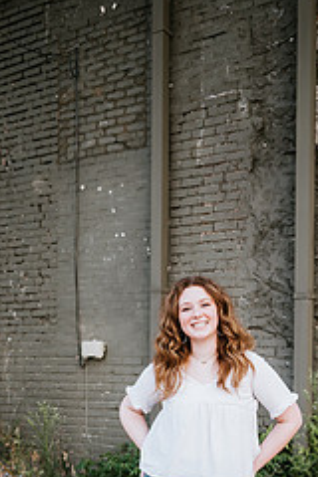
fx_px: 596
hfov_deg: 29.5
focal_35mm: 45
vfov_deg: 41.5
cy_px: 390
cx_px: 231
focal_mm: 24
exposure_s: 1/400
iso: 125
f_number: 2
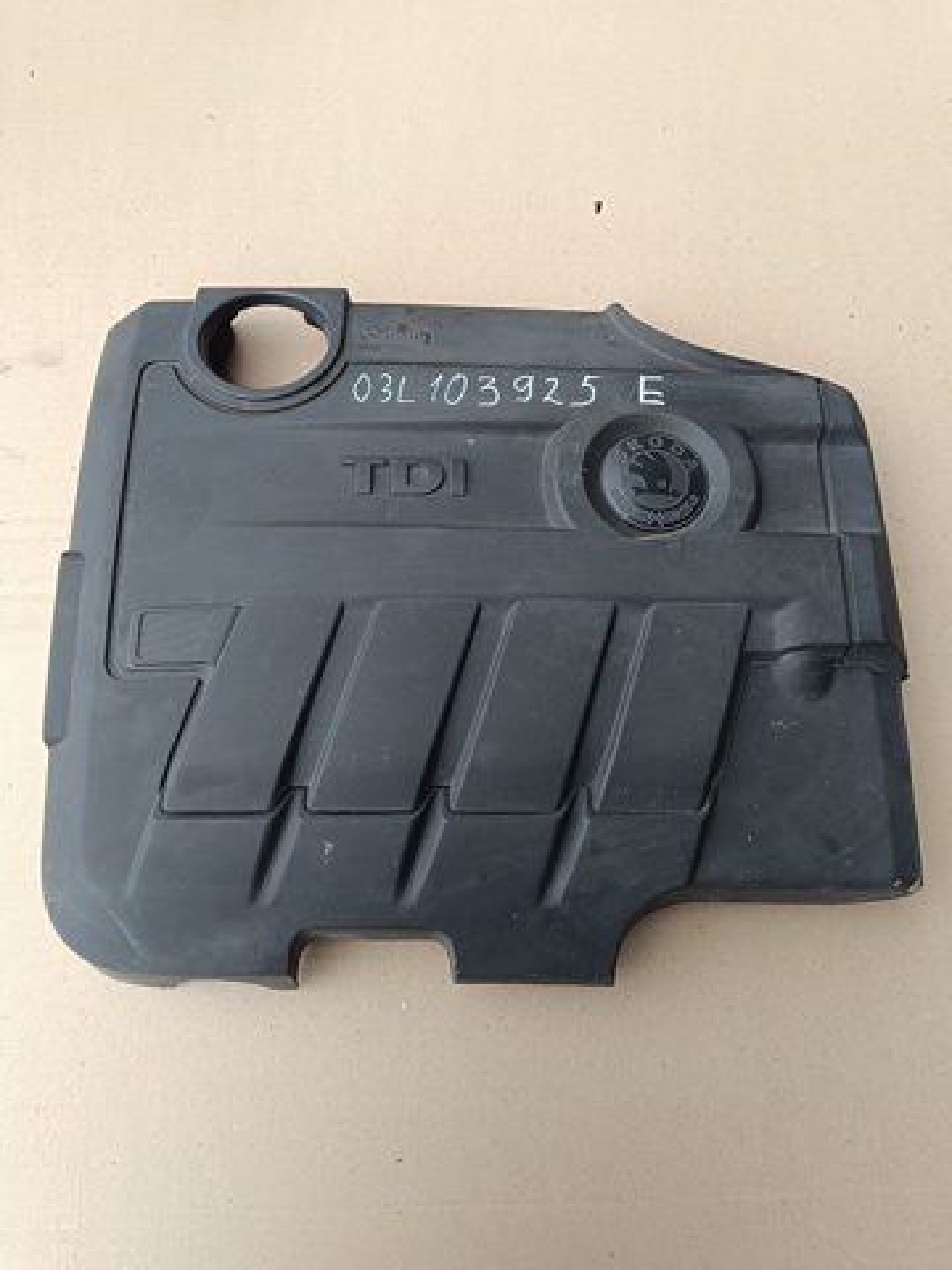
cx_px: 476
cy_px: 635
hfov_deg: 56.8
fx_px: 880
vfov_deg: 71.6
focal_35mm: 24
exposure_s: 1/109
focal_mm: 5.59
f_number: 1.88
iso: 51
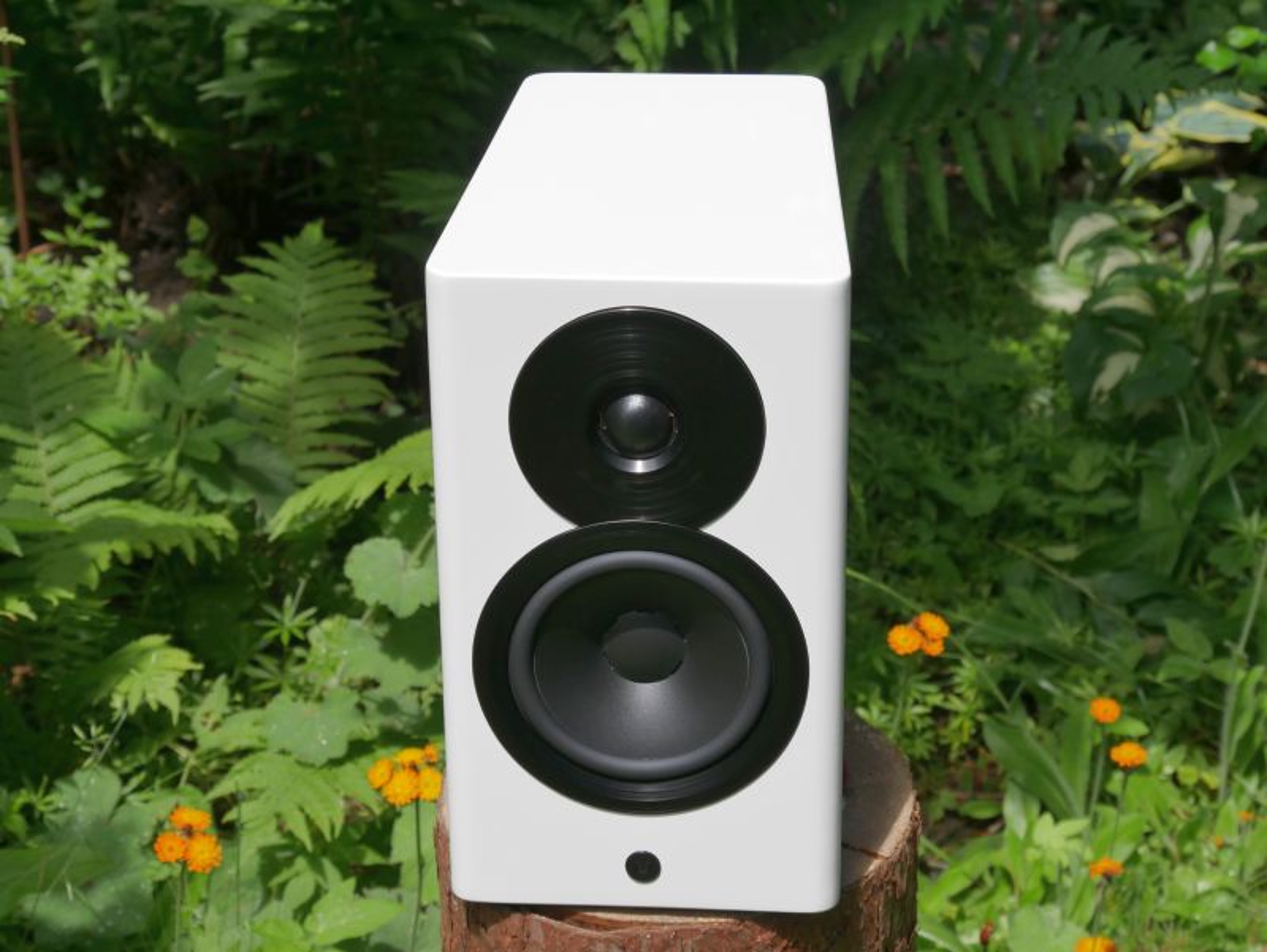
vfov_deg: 16.1
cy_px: 476
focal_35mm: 92
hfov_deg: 21.3
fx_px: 3369
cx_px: 634
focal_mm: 46
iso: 200
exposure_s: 1/320
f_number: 7.1
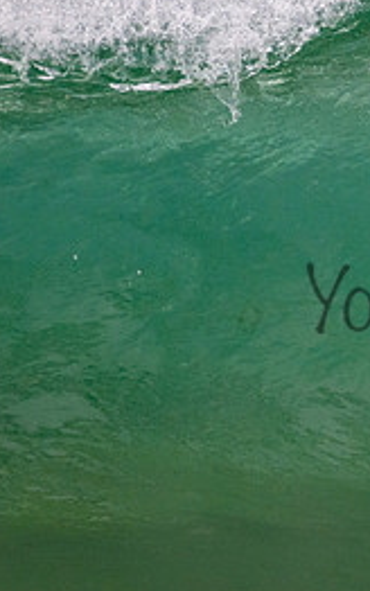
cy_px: 151
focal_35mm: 2337
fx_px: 37664
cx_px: 570
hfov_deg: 0.6
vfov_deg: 0.9
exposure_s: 1/2000
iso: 2000
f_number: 11
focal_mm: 800
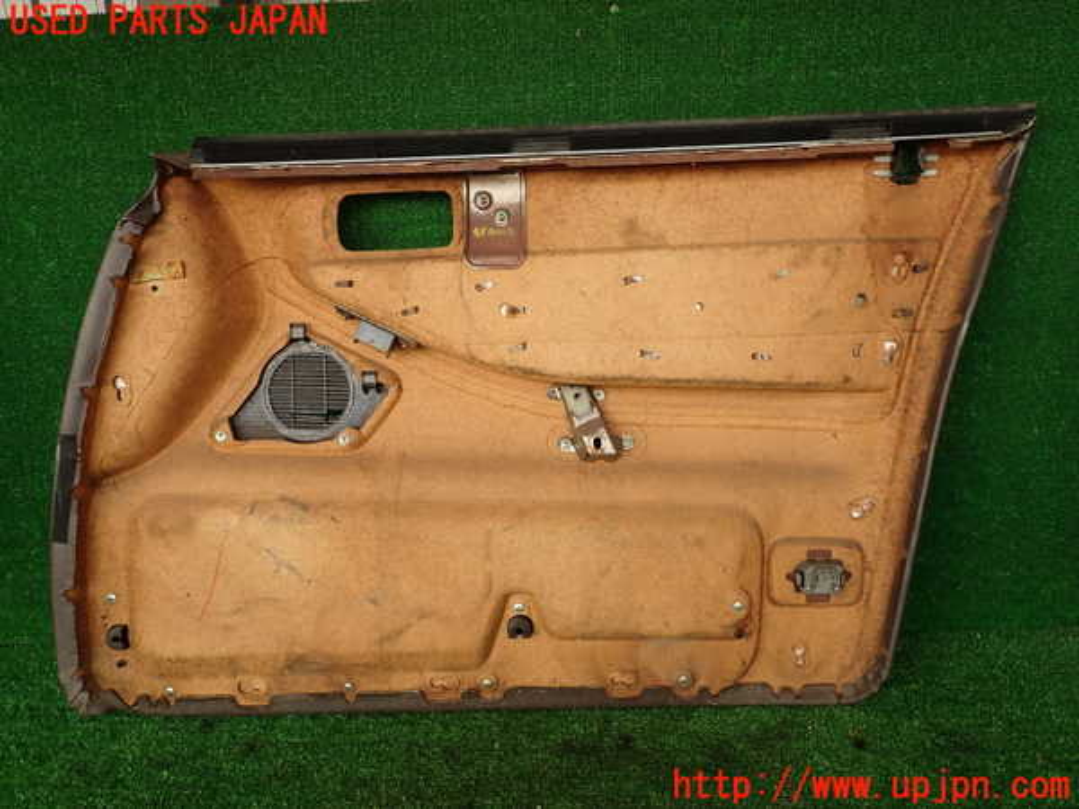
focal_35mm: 25
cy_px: 404
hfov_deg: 69.4
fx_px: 779
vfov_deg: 54.9
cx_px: 540
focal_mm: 4.5
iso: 100
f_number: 2.8
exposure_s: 1/160
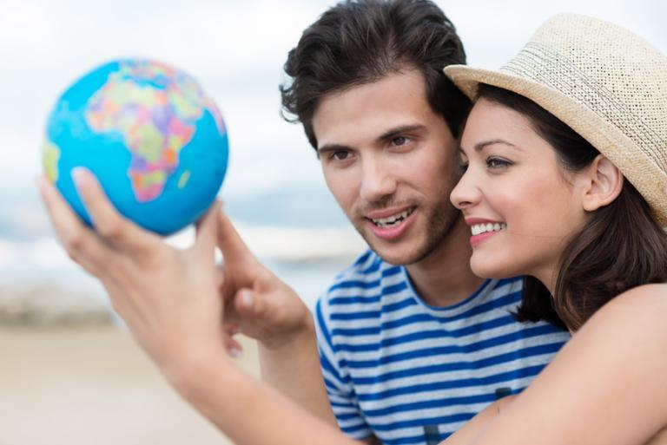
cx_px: 334
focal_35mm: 85
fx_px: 1576
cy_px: 222
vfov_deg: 16.1
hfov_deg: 23.9
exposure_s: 1/800
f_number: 3.2
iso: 100
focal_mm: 85
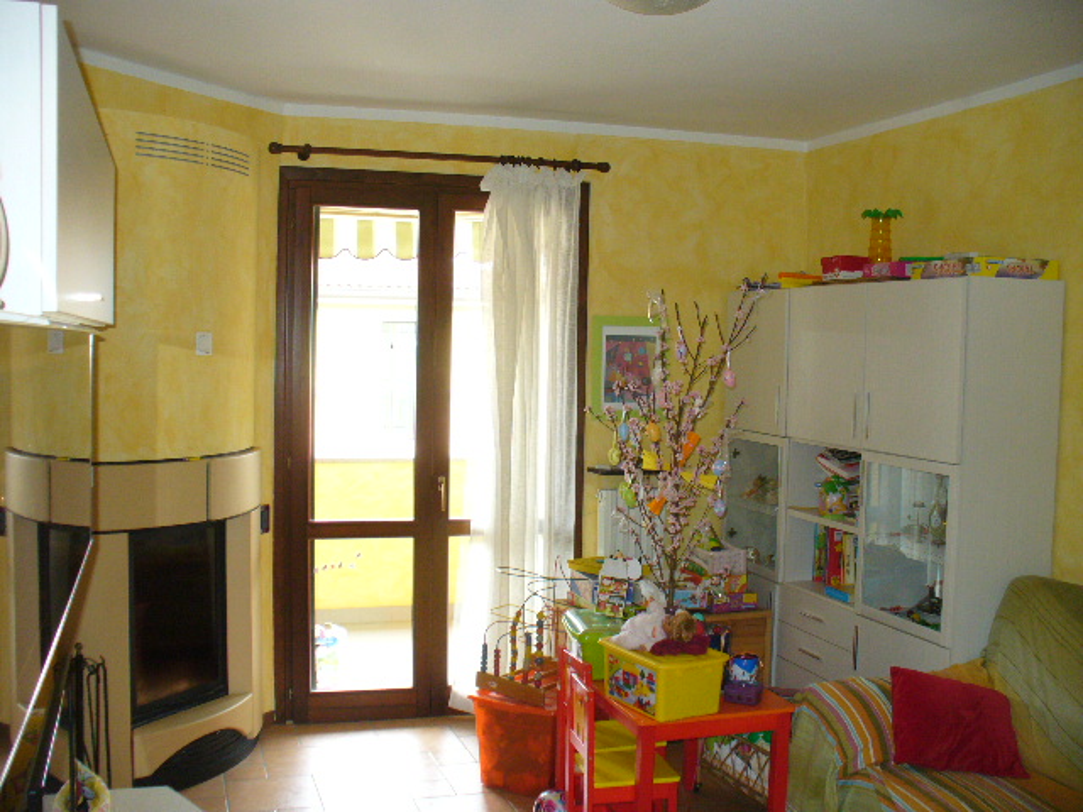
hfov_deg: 50.1
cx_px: 542
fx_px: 1158
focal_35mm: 37
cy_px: 406
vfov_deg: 38.7
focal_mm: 6.1
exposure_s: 1/30
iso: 160
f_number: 2.8
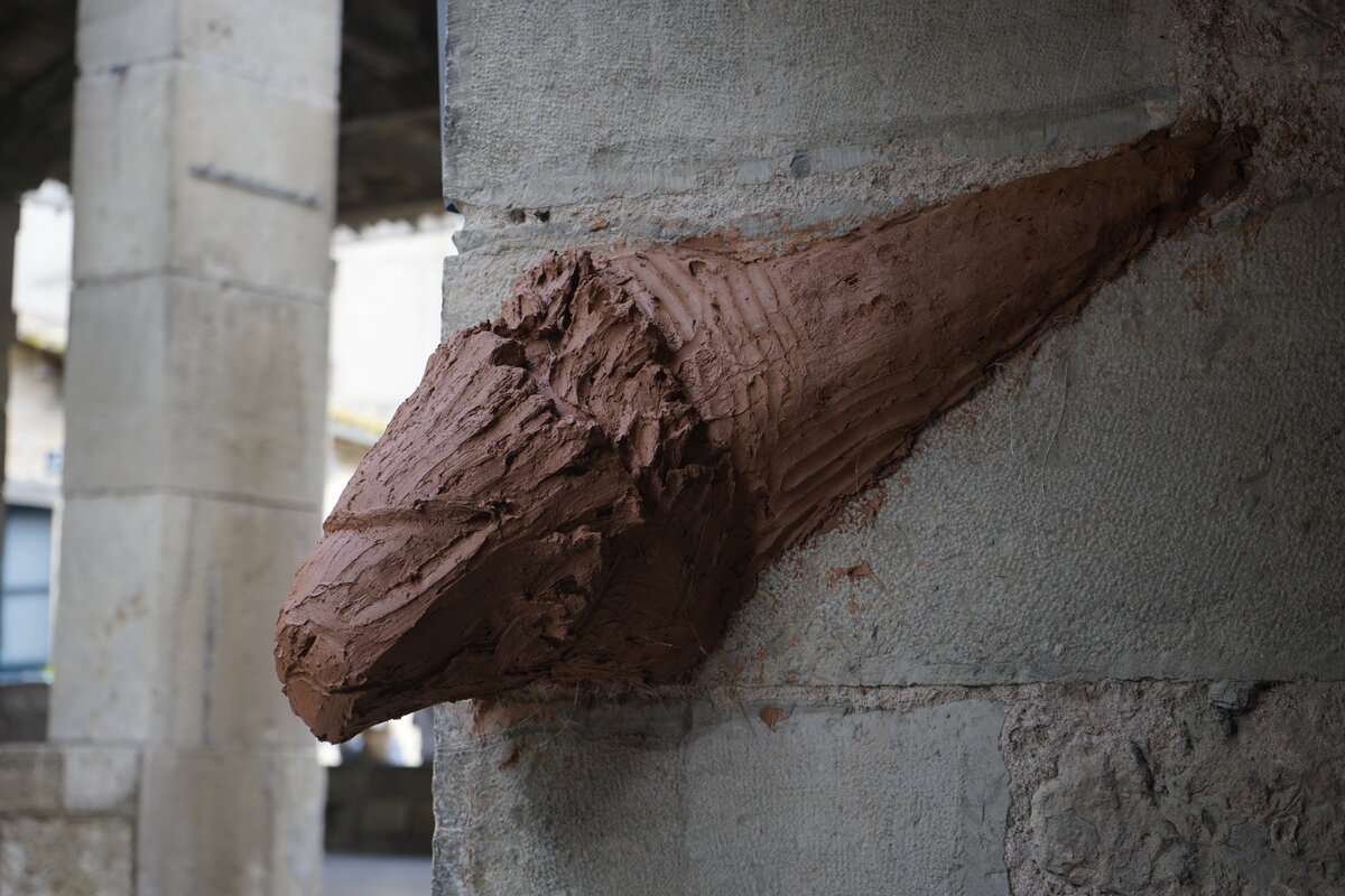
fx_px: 2466
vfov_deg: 20.6
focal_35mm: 66
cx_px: 672
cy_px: 448
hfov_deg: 30.5
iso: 640
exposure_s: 1/160
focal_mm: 66
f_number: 5.6
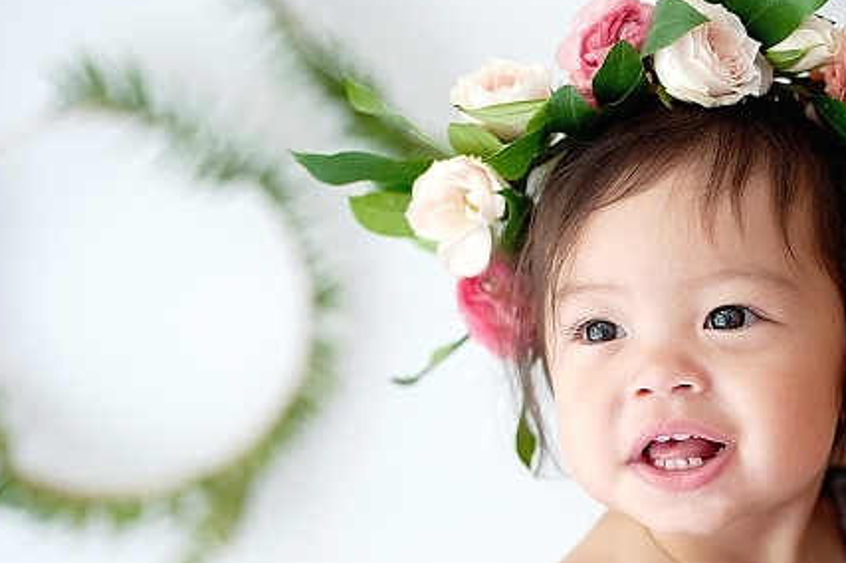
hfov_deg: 30.7
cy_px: 465
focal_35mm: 63
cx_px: 735
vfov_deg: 21.2
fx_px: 1479
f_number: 2.2
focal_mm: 35
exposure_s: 1/320
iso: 800
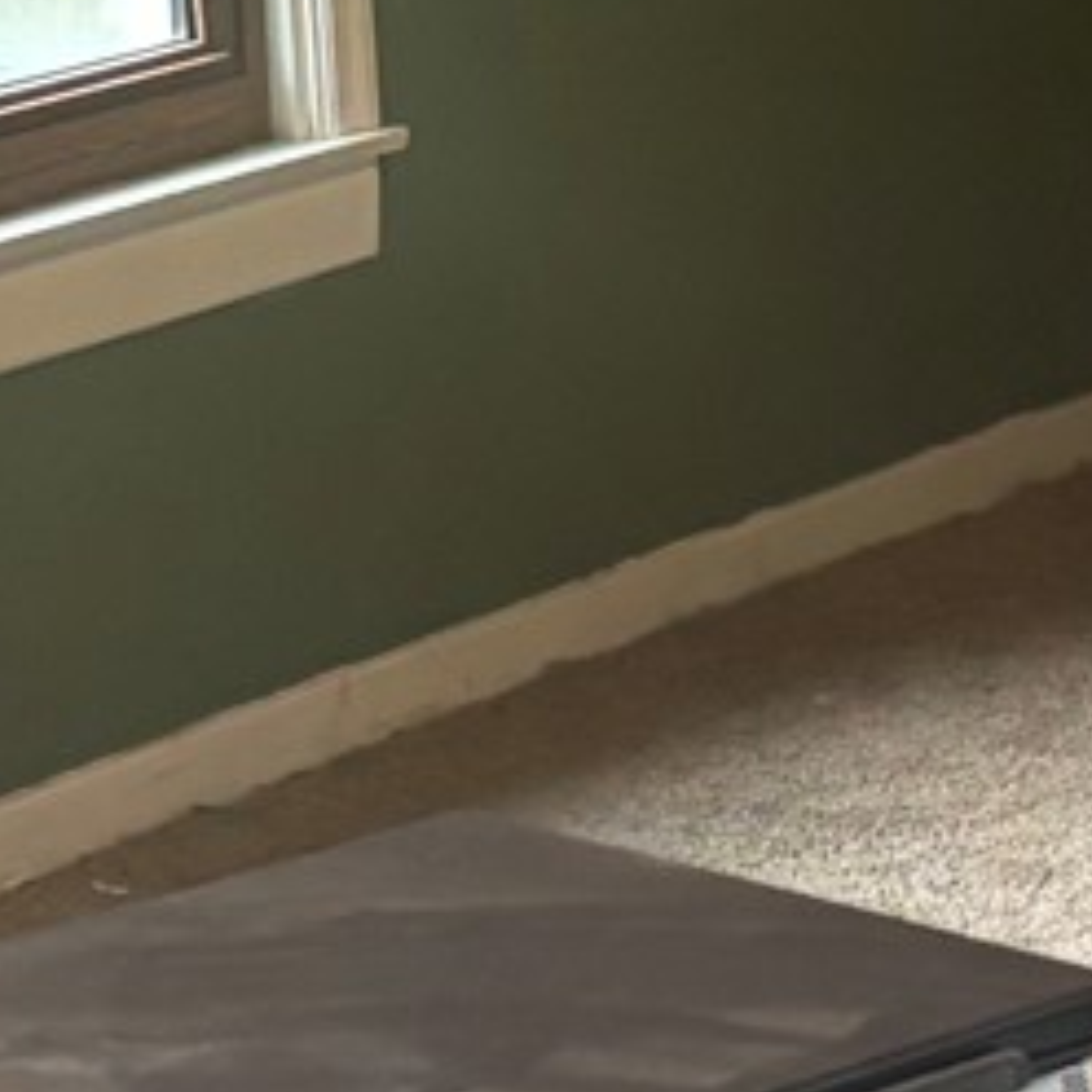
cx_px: 691
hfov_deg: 9.2
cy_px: -70
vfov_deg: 9.1
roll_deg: +3.8
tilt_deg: -7.5
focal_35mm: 190
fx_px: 6781
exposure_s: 1/60
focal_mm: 5.96
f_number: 1.6
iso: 250
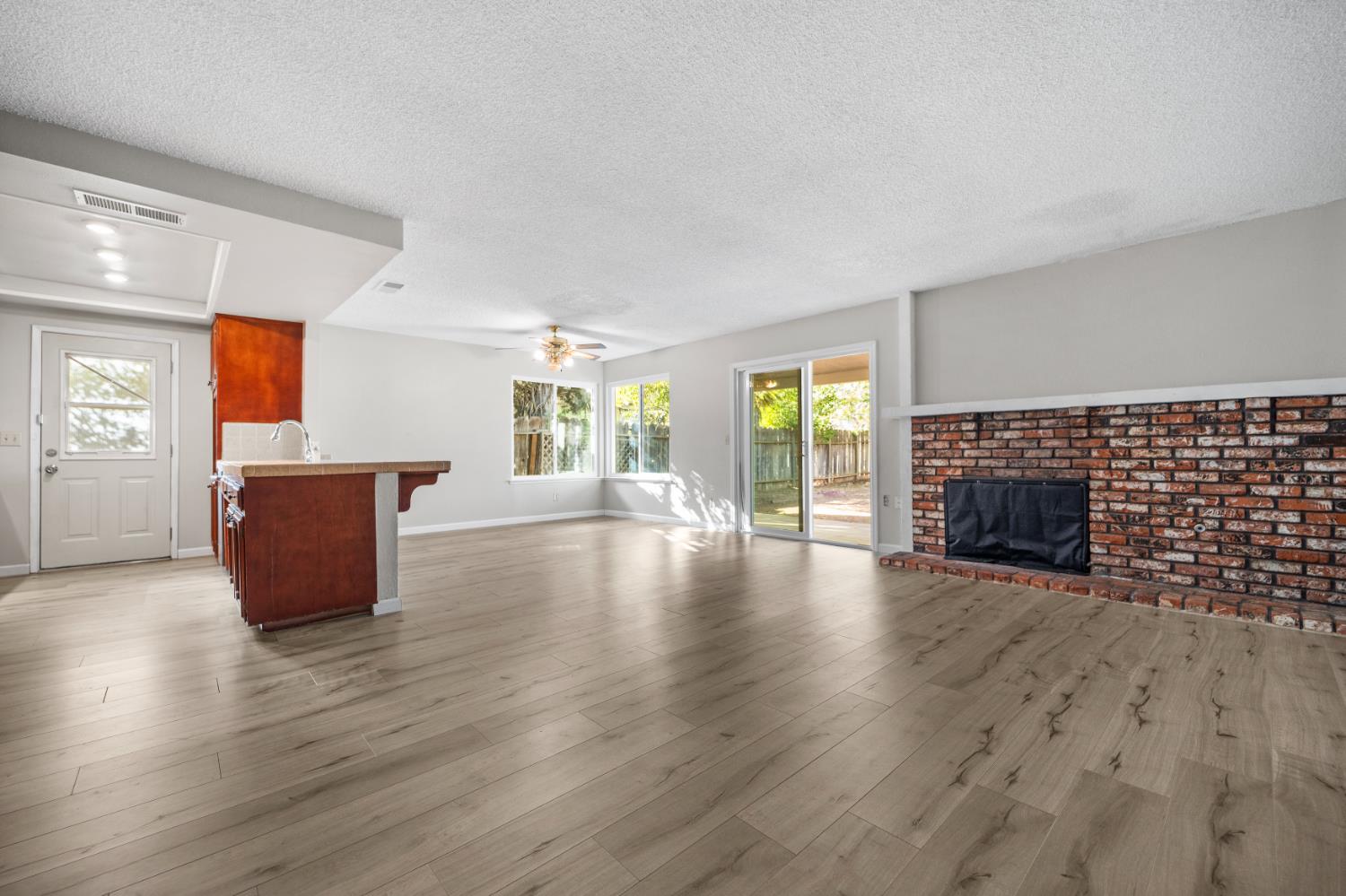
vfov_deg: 81.2
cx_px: 673
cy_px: 448
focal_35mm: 14
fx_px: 523
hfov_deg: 104.3
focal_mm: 14
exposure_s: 1/125
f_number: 4.5
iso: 500
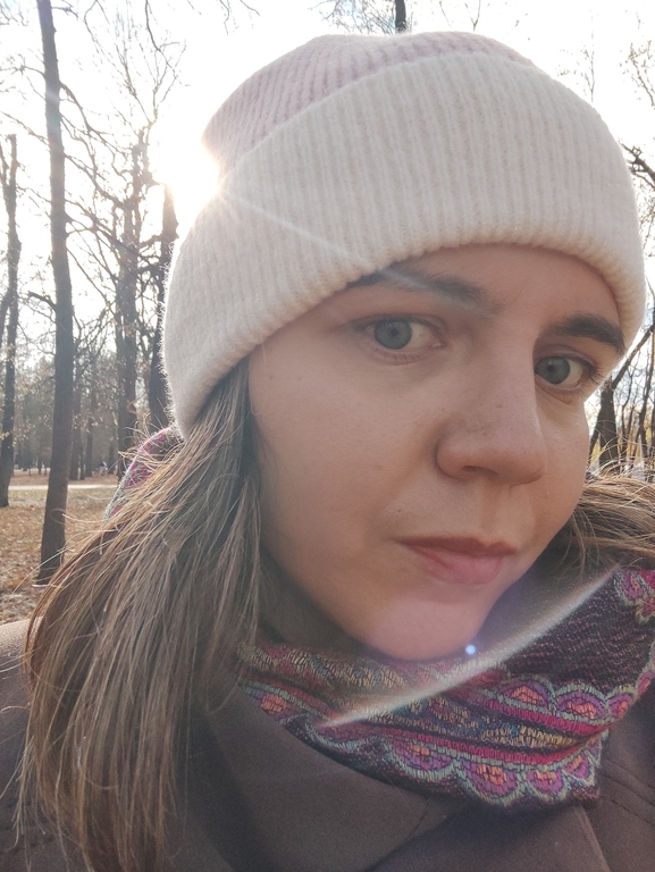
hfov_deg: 66.0
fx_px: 504
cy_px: 436
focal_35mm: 20
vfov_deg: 81.7
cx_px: 328
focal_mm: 3.49
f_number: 2.45
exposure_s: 1/759
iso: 50
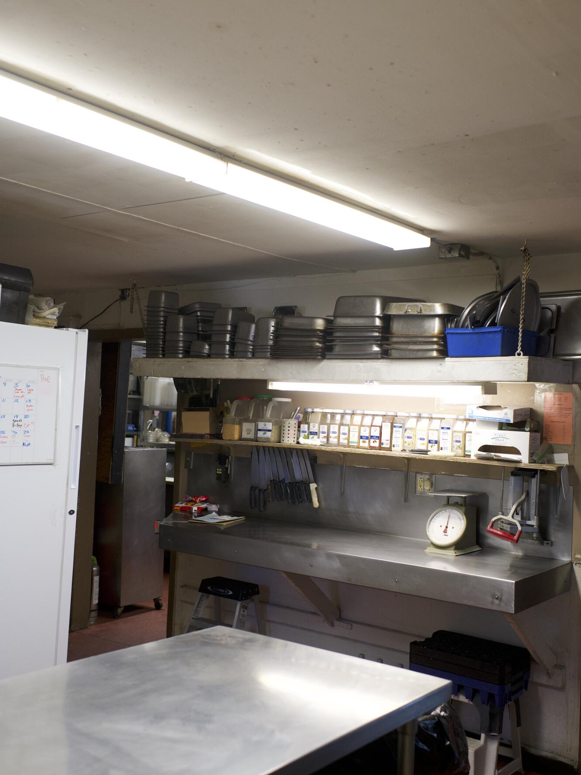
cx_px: 290
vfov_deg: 49.0
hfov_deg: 37.7
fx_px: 851
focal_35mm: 38
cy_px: 383
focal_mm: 35
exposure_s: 1/400
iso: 2200
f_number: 3.5
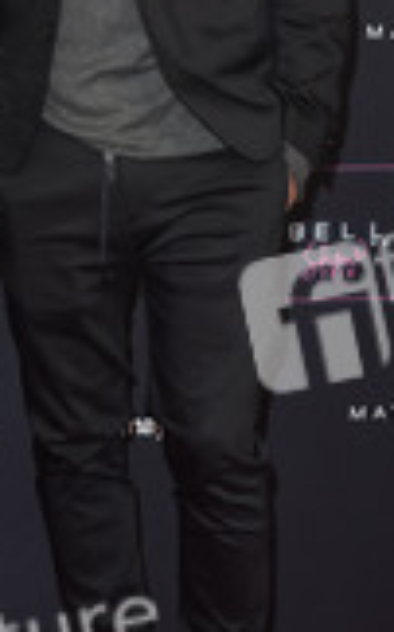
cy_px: 105
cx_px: 86
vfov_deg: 16.4
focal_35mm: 126
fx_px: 2169
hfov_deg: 10.4
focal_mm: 50
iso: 640
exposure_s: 1/160
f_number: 5.6
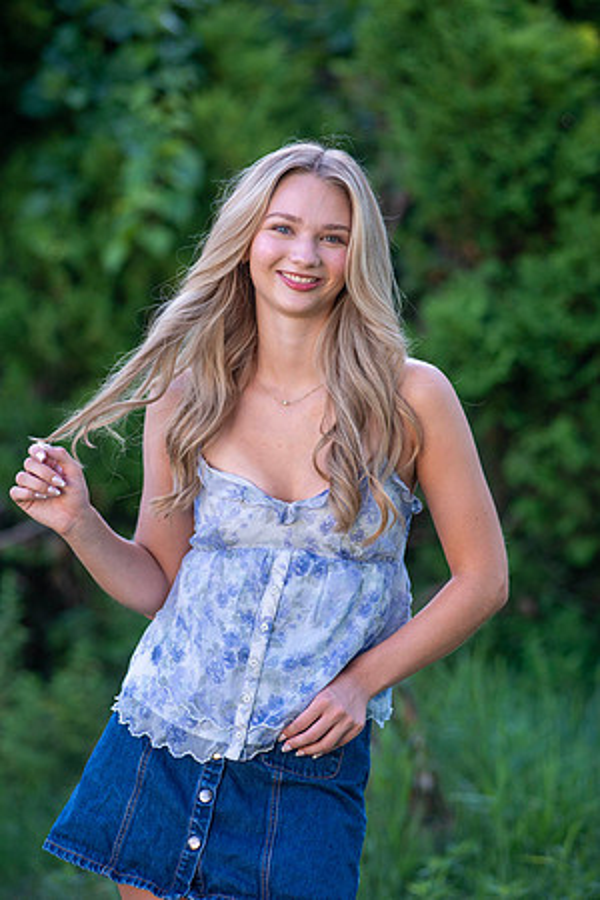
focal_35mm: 125
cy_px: 450
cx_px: 300
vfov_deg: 16.4
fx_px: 3125
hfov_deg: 11.0
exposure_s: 1/200
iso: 160
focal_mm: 125
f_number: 4
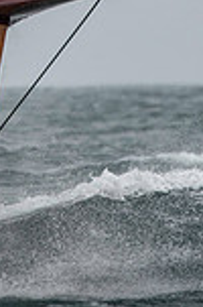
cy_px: -146
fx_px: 11420
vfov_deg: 1.5
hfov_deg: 1.0
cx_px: -61
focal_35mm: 1344
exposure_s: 1/3200
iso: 400
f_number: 4
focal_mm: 300
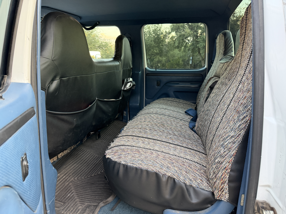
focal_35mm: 24
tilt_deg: -14.6
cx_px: 143
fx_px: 198
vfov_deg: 56.8
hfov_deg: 71.6
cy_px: 107
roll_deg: +2.1
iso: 400
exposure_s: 1/60
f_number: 1.78
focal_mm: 6.76
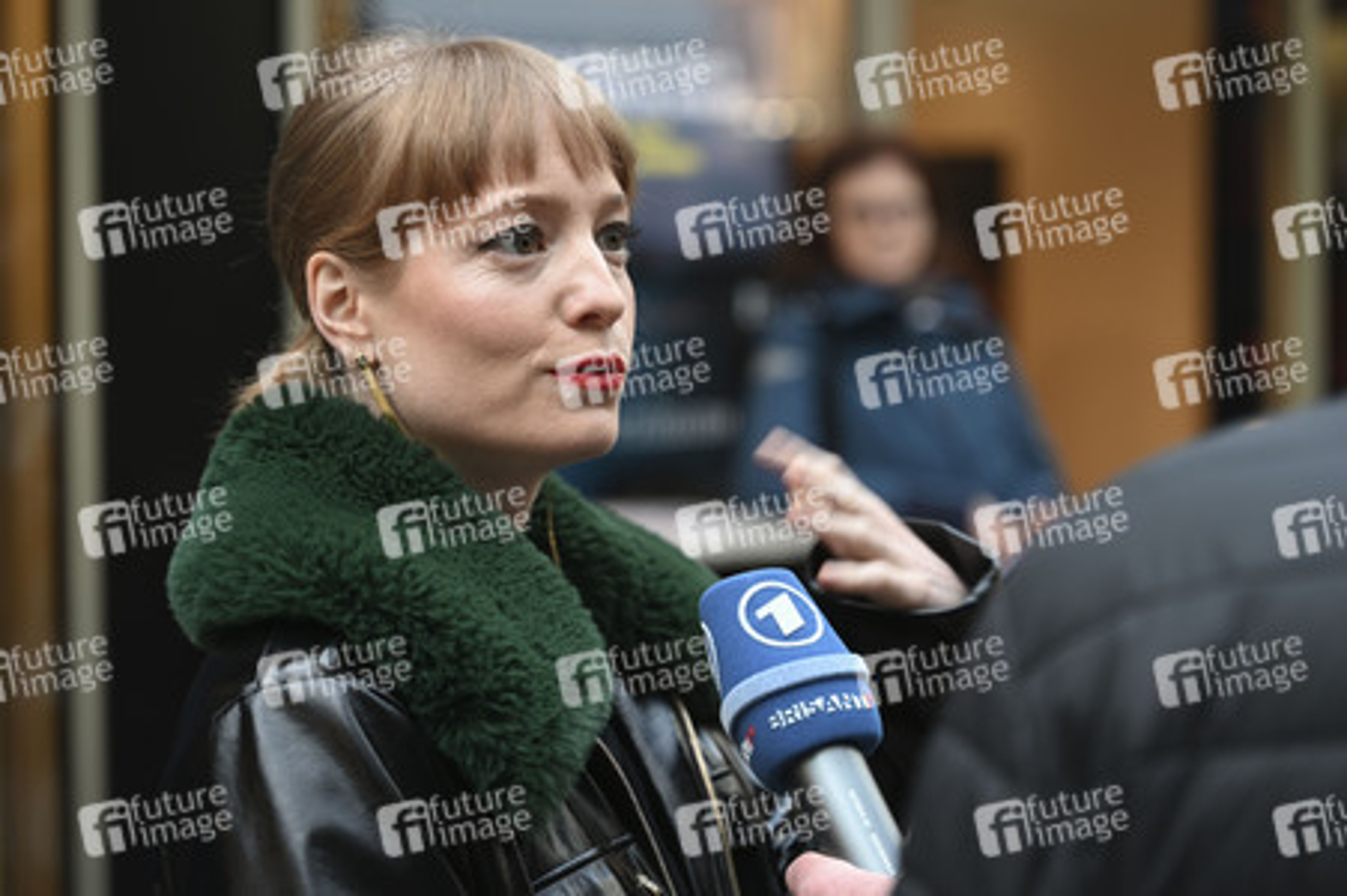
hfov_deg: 27.0
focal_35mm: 75
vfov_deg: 18.2
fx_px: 2804
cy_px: 448
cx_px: 674
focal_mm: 75
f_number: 2.8
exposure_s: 1/100
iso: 400
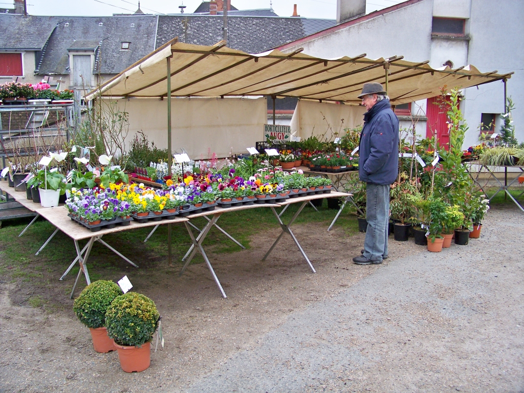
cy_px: 196
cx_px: 262
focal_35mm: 33
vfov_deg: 42.9
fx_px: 500
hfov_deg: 55.4
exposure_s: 1/200
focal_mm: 5.85
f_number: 2.8
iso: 125
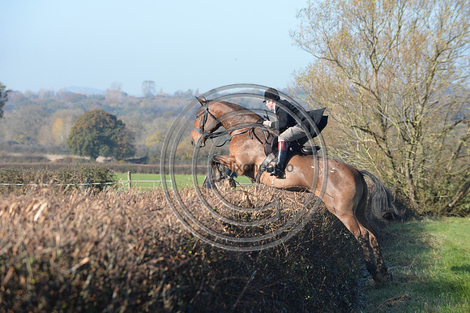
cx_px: 235
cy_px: 156
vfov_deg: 7.8
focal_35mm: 175
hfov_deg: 11.8
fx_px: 2283
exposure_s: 1/1250
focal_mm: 175
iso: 1000
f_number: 6.3
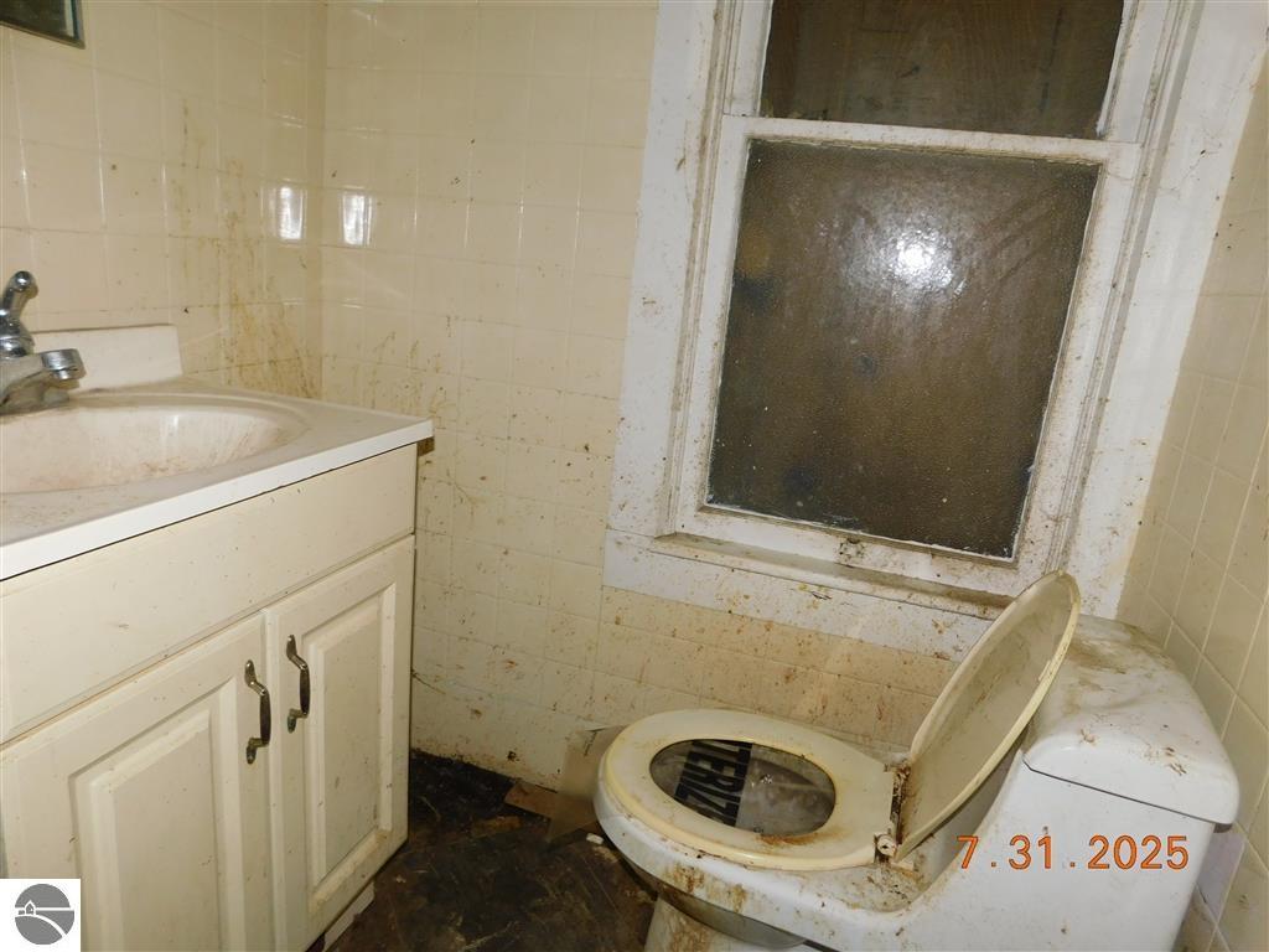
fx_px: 843
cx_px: 634
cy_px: 476
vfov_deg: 58.9
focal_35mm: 23
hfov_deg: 73.9
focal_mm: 4
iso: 200
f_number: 3
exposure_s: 1/30
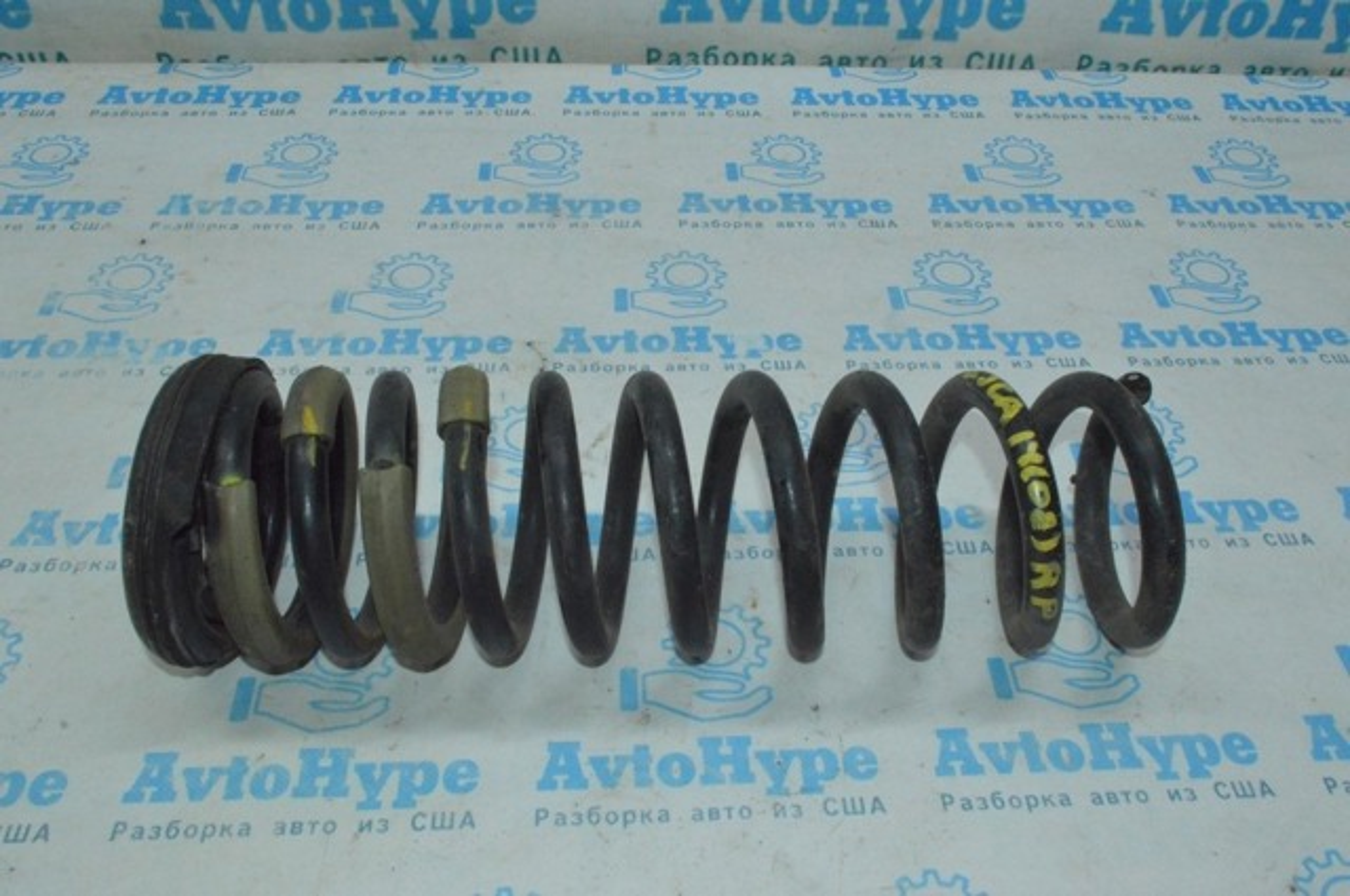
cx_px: 675
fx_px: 1236
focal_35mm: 33
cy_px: 448
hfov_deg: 57.3
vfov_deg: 39.9
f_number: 25
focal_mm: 22
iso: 4500
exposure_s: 1/60
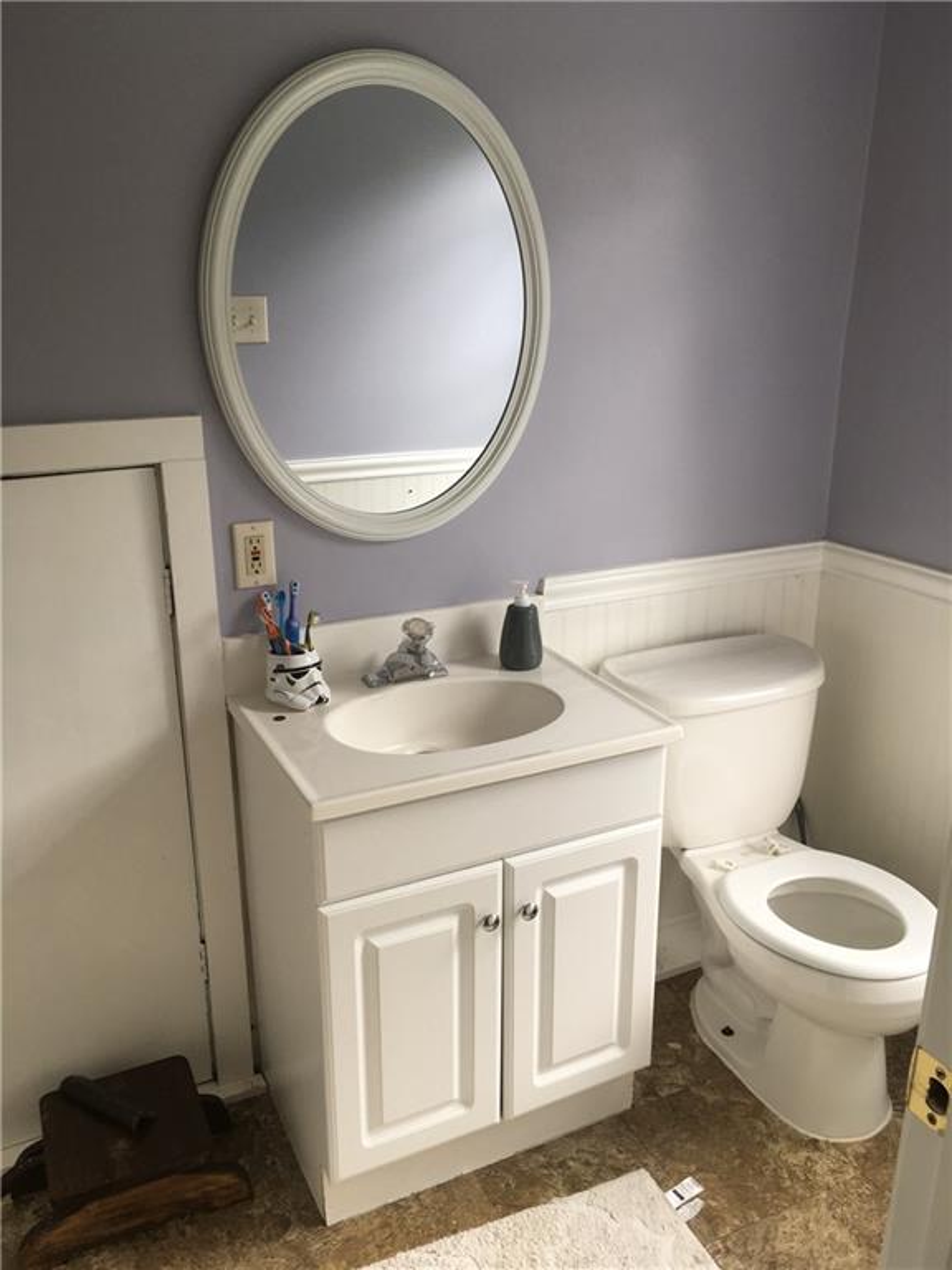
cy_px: 635
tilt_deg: -18.8
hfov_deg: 48.2
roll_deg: +0.4
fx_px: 1063
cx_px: 476
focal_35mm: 29
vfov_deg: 61.7
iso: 25
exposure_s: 1/60
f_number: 2.2
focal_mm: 4.15
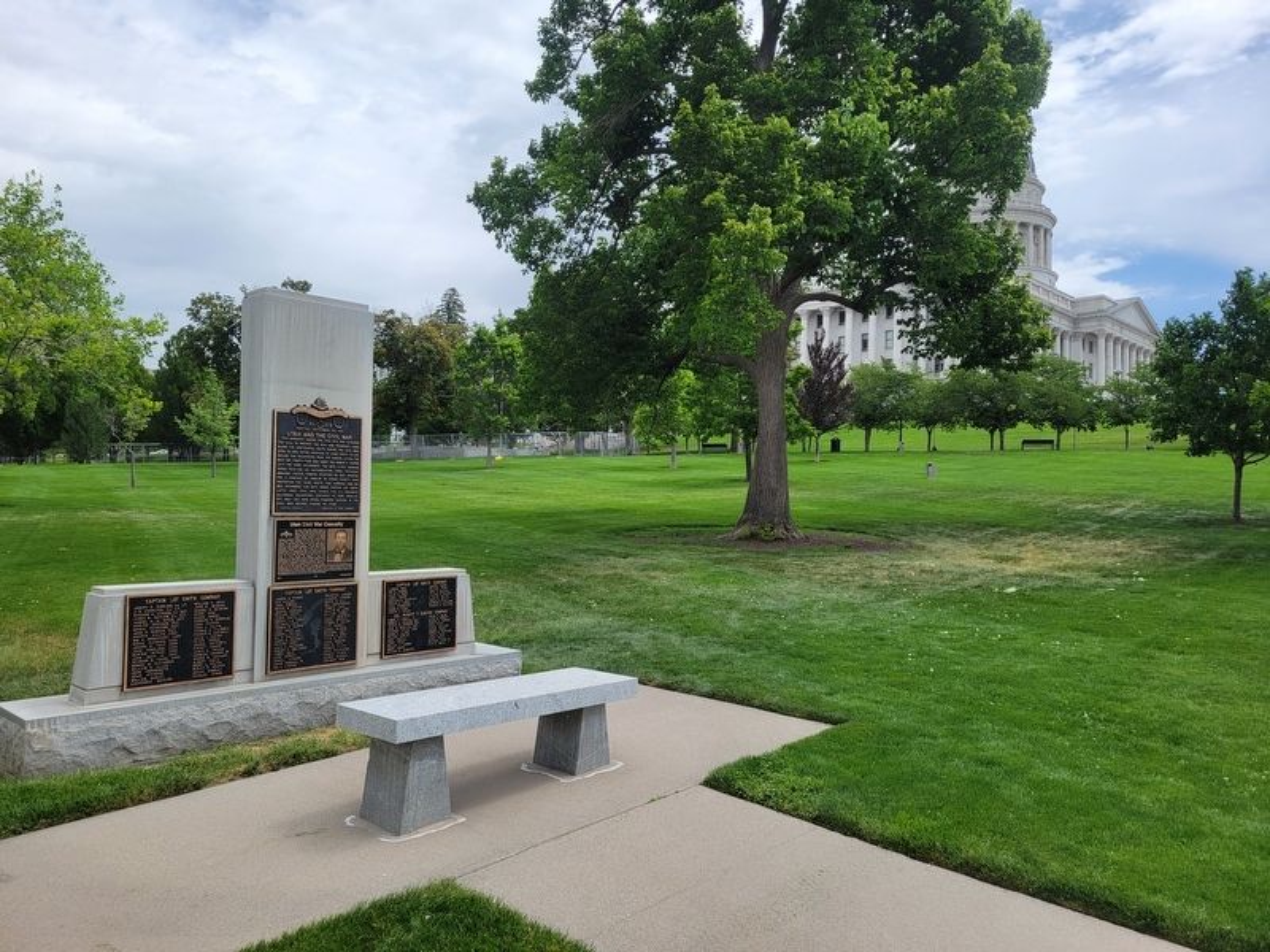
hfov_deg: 67.3
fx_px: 954
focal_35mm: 26
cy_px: 476
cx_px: 635
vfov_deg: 53.1
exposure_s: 1/2314
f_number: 1.8
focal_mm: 5.4
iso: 40
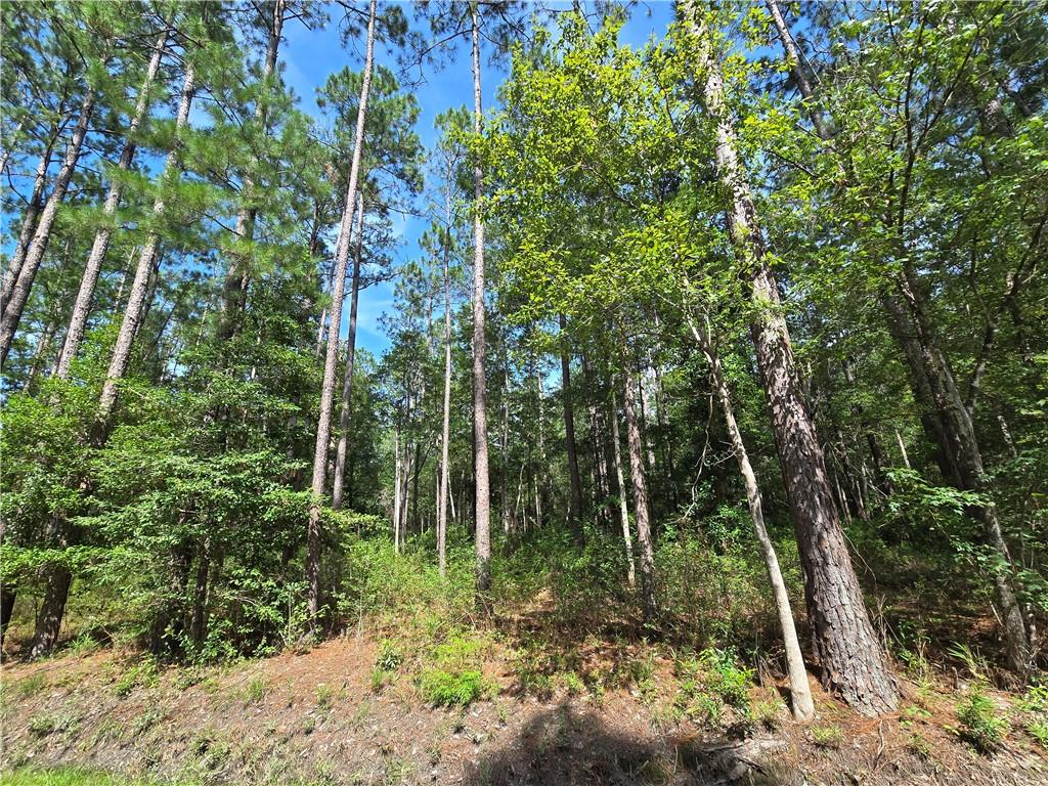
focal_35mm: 13
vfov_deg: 89.9
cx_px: 524
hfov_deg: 106.2
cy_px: 393
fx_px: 394
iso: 50
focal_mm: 2.2
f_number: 2.2
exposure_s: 1/633
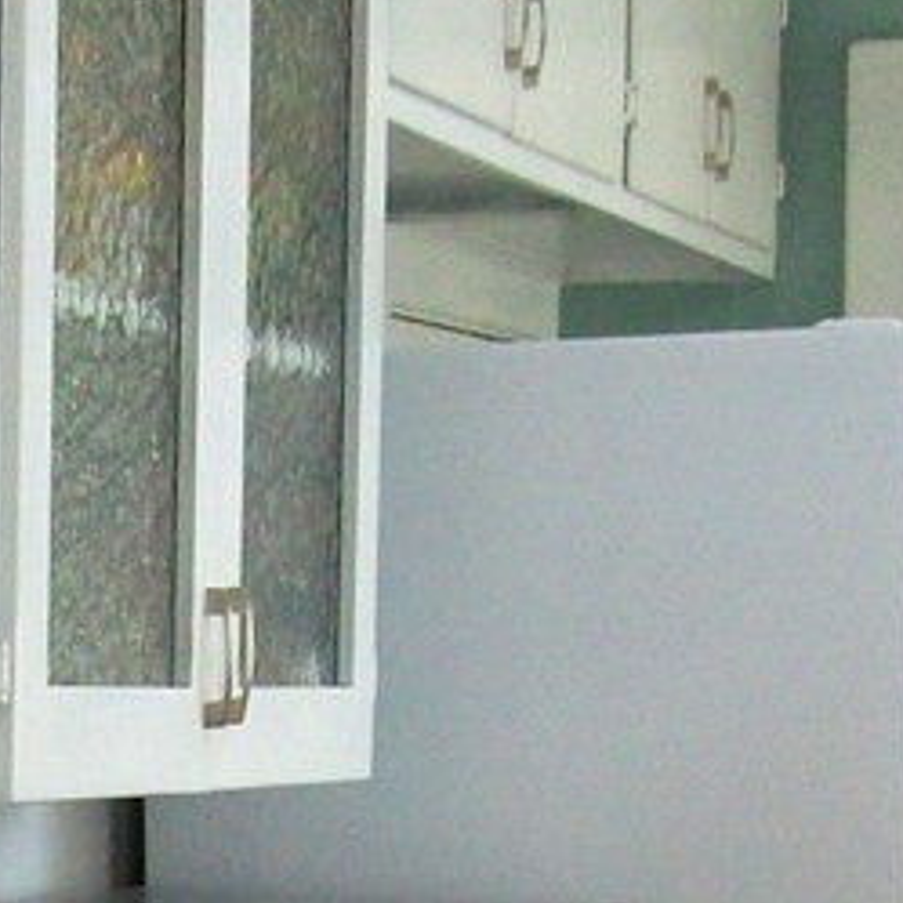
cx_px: -243
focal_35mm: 131
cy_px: 1052
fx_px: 3866
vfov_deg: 13.0
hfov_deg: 12.9
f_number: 2.7
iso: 200
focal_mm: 6
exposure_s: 1/64
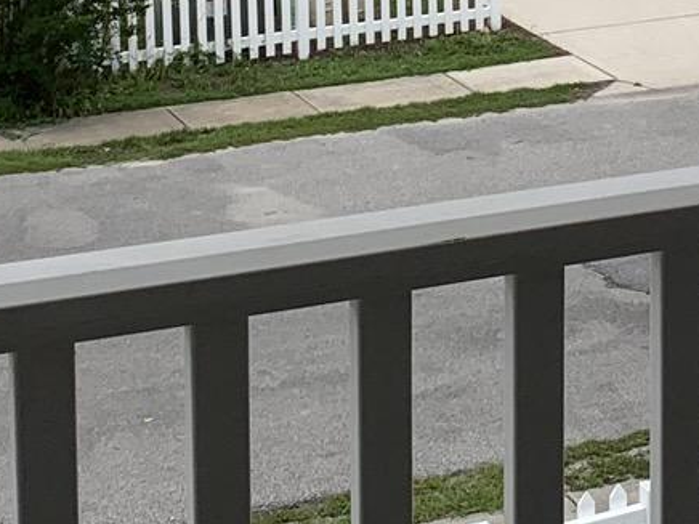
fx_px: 2464
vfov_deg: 11.6
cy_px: -268
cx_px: 697
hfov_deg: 15.8
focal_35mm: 122
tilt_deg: -4.9
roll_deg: -0.1
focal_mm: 4.25
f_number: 1.8
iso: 25
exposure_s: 1/972
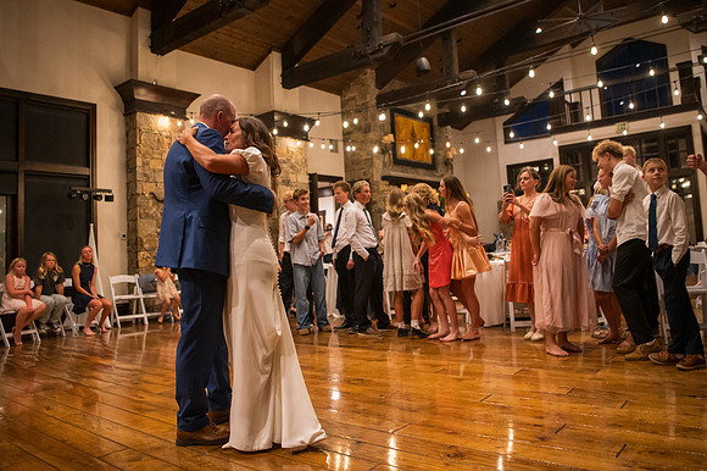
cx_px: 353
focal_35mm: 27
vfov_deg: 47.7
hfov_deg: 67.3
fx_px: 531
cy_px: 210
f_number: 2.8
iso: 6400
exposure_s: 1/200
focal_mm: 24
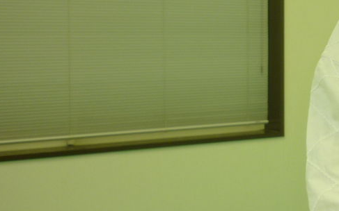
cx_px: 430
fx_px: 850
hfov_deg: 20.7
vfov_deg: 14.1
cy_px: 56
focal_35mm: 92
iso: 80
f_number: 2.8
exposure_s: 1/30
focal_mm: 5.5
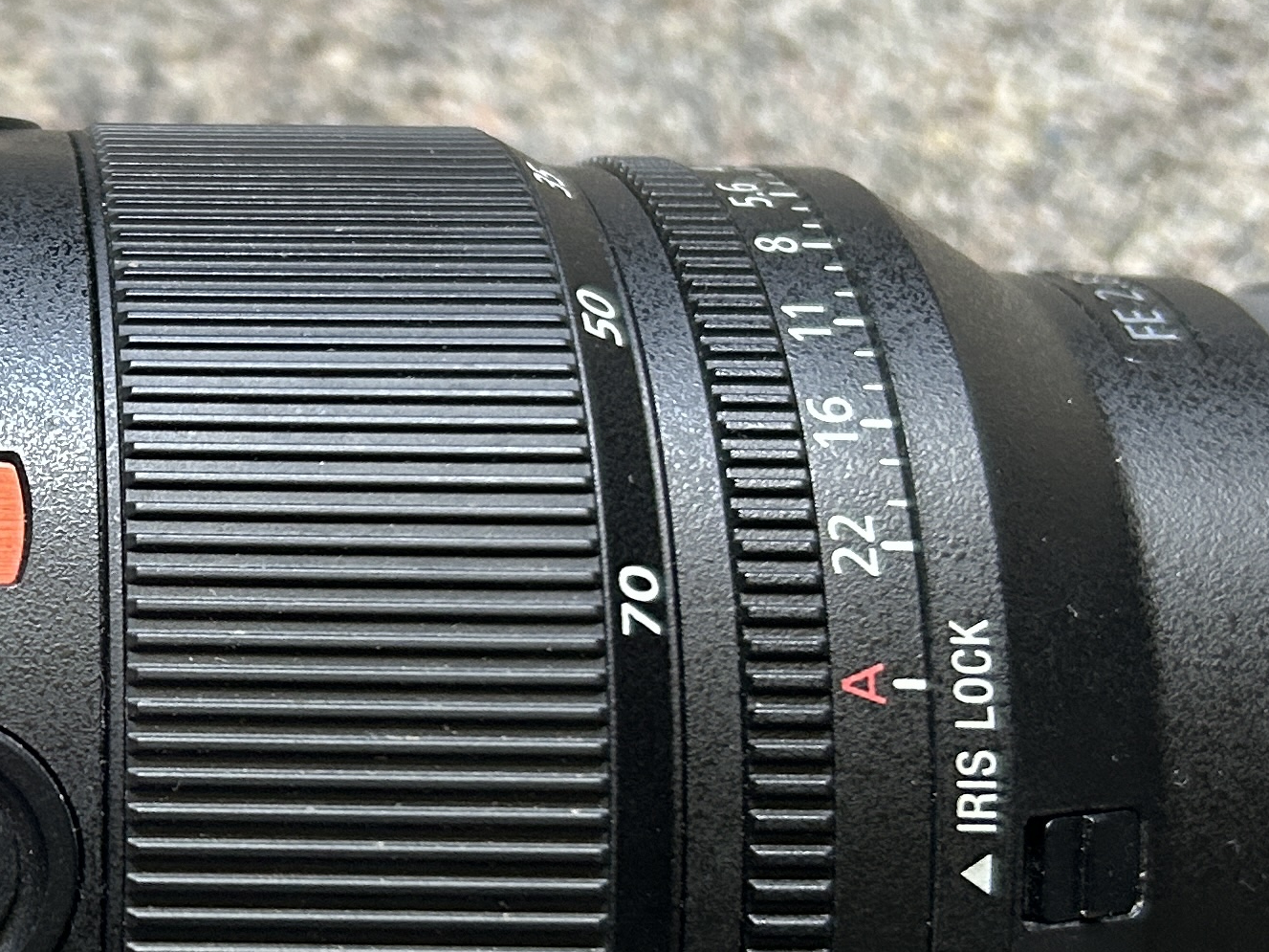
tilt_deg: -72.0
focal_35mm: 79
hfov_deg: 23.6
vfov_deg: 18.6
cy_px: 571
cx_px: -21
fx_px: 2896
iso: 250
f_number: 1.5
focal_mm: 5.7
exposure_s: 1/60
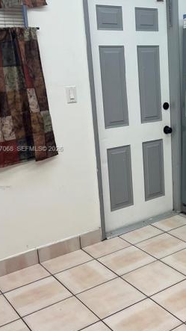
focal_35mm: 46
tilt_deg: -7.4
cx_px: 182
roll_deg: +1.2
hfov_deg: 24.9
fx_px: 404
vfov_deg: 44.5
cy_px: 149
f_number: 1.5
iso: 32
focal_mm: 5.7
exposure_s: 1/120
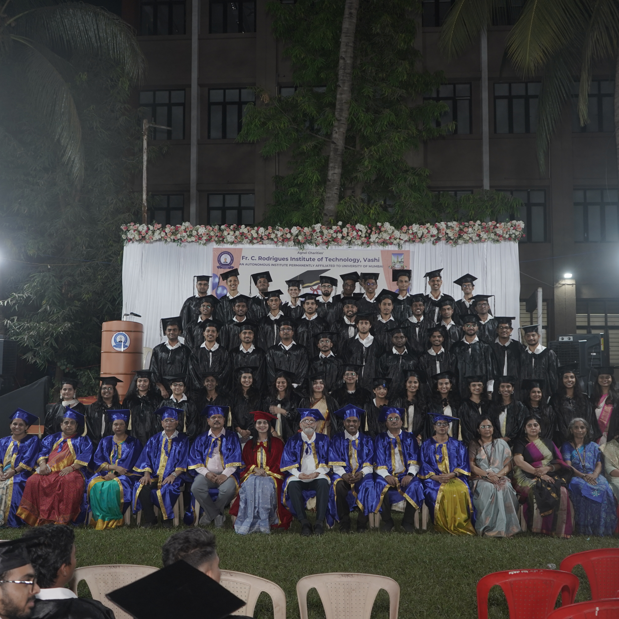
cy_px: 310
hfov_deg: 44.9
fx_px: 749
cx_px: 301
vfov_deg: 44.9
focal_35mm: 37
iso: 640
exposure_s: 1/160
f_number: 3.5
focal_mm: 29
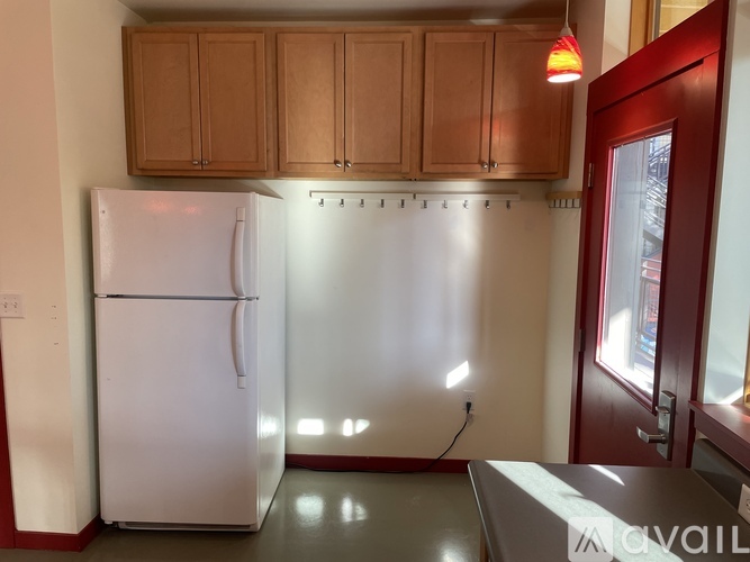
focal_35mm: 26
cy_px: 281
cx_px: 375
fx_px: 563
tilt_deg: -6.3
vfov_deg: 53.0
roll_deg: -0.3
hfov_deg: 67.3
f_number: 1.6
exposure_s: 1/120
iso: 125
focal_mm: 4.2
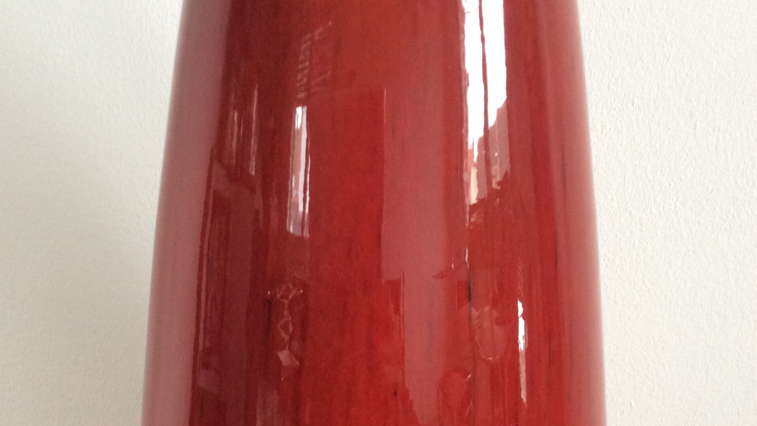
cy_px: 312
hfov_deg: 43.7
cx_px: 376
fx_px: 943
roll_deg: -0.1
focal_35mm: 47
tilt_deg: -22.4
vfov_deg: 25.2
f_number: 2.4
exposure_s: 1/25
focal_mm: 3.3
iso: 80
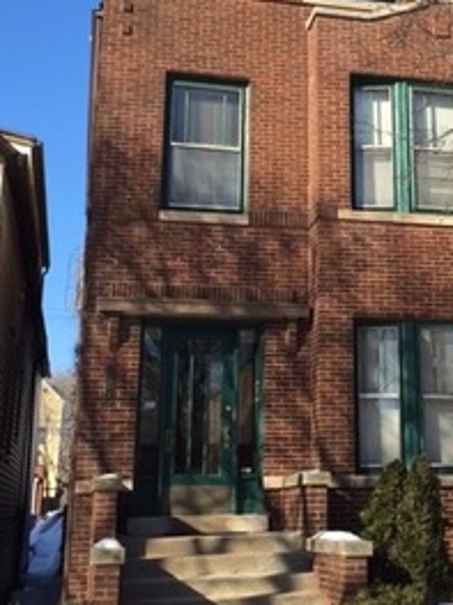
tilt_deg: +16.0
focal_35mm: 53
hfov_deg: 27.3
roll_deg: -0.4
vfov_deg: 36.0
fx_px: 926
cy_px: 239
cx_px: 315
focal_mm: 4.15
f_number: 2.2
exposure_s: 1/1014
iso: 32
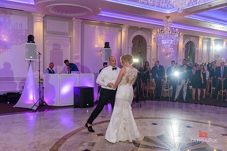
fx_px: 202
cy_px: 76
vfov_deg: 41.1
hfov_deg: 58.7
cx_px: 114
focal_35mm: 32
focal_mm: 32
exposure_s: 1/125
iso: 1600
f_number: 3.2
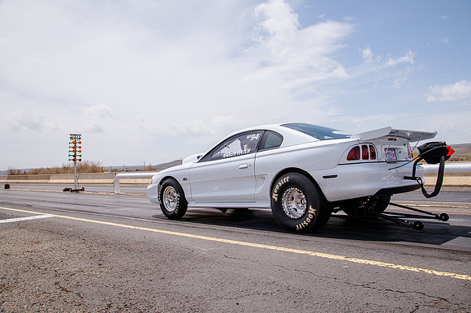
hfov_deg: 58.7
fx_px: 418
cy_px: 156
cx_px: 236
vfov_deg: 41.1
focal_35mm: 32
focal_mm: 32
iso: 200
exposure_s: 1/500
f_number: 10
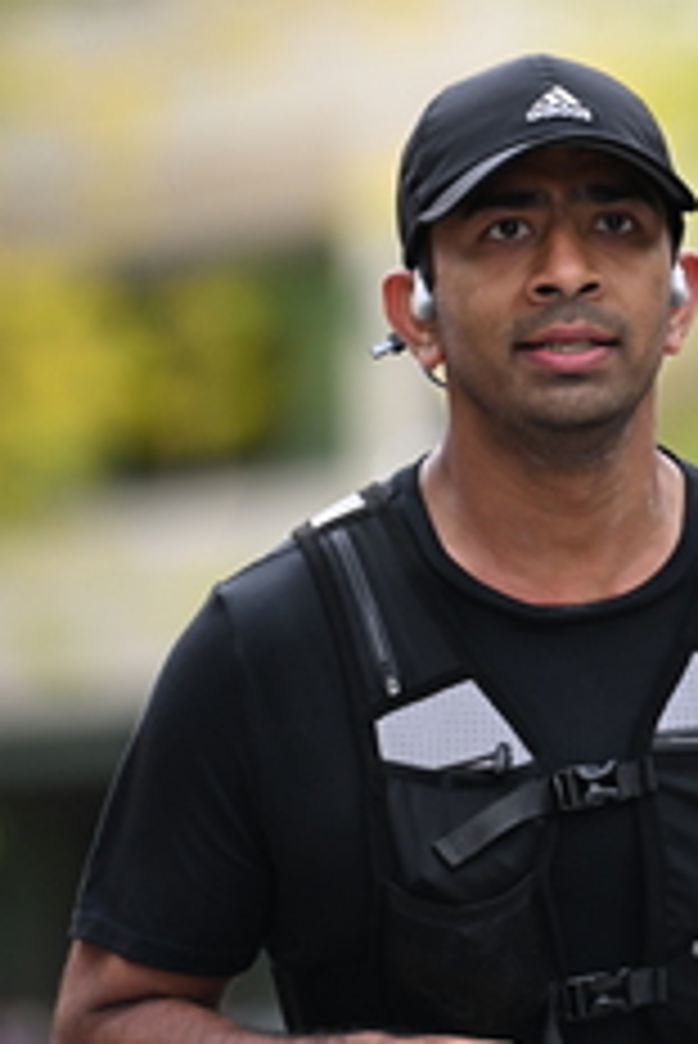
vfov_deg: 5.0
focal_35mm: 415
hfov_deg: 3.3
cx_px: 543
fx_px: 12051
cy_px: 531
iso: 640
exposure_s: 1/2000
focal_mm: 175
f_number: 2.8
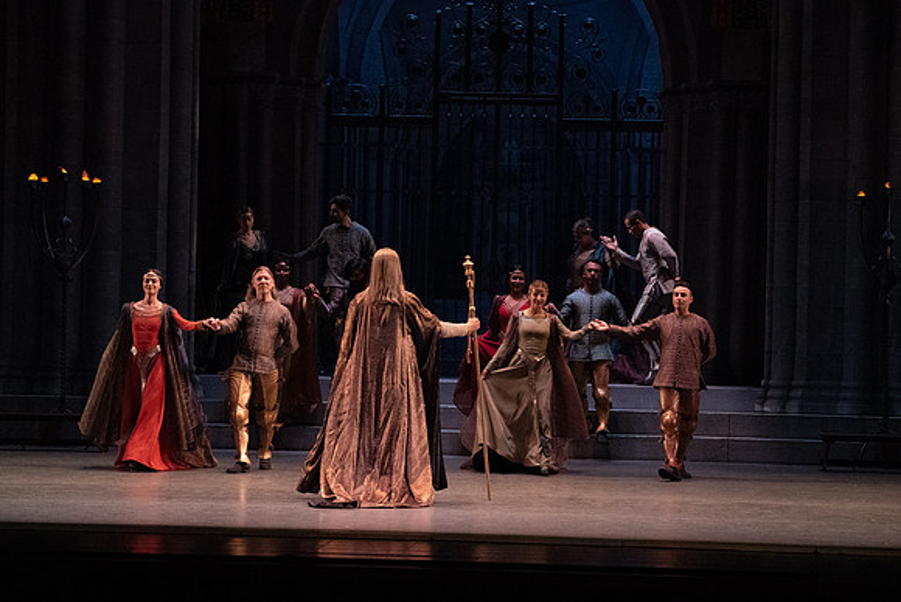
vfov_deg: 10.9
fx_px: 3154
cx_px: 450
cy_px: 301
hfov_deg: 16.3
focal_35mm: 126
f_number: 9
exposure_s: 1/320
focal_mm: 126
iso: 20000
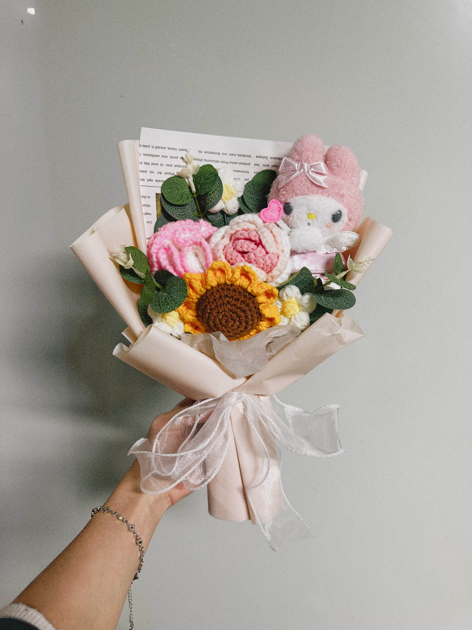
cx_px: 236
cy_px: 315
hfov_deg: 56.8
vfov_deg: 71.6
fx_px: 436
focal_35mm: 24
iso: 160
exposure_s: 1/100
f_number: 1.78
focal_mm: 6.86
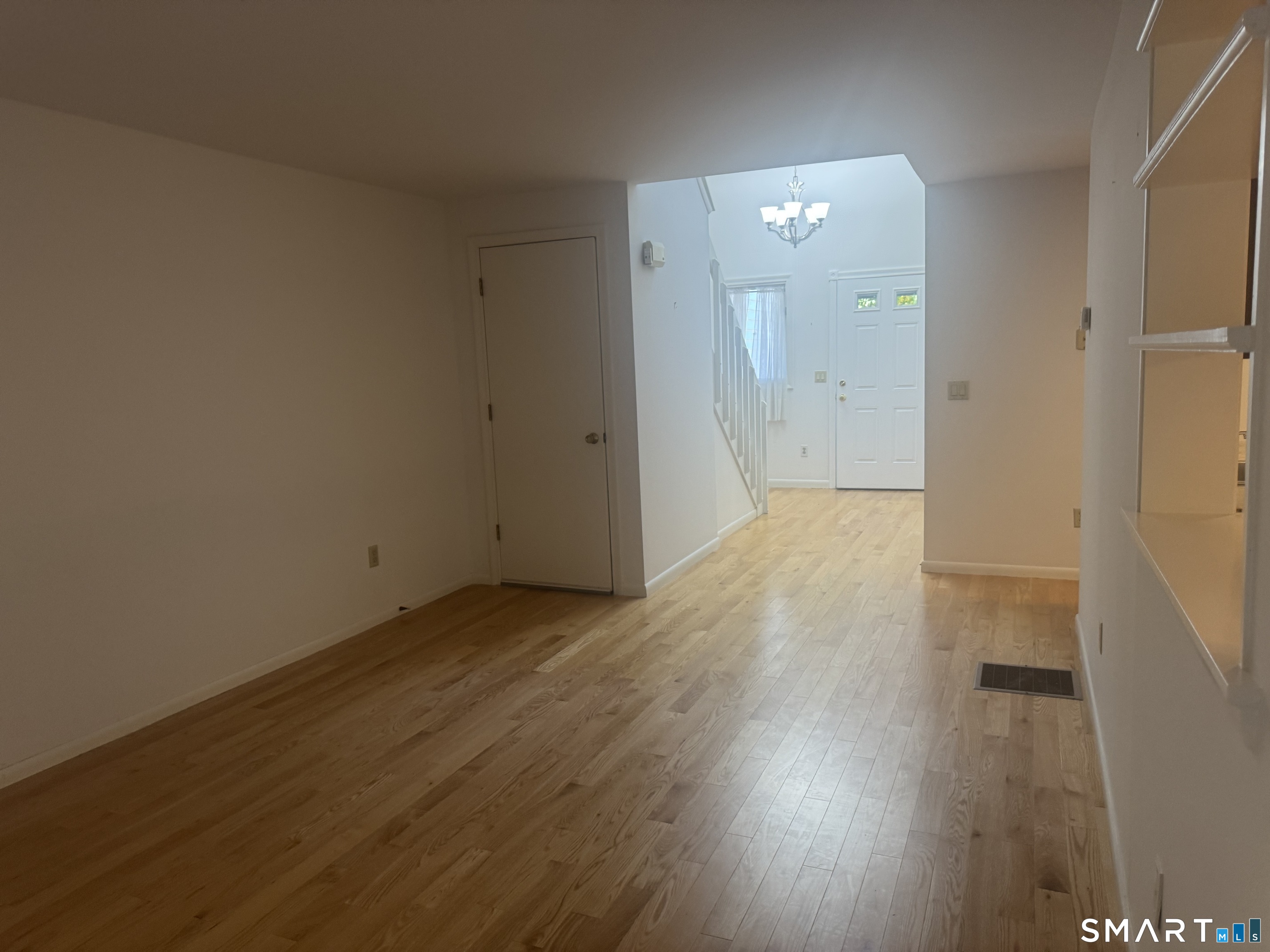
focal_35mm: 24
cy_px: 476
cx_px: 635
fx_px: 881
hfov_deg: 71.6
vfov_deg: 56.8
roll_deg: +2.1
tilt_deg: -6.0
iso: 200
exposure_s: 1/60
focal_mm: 6.76
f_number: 1.78
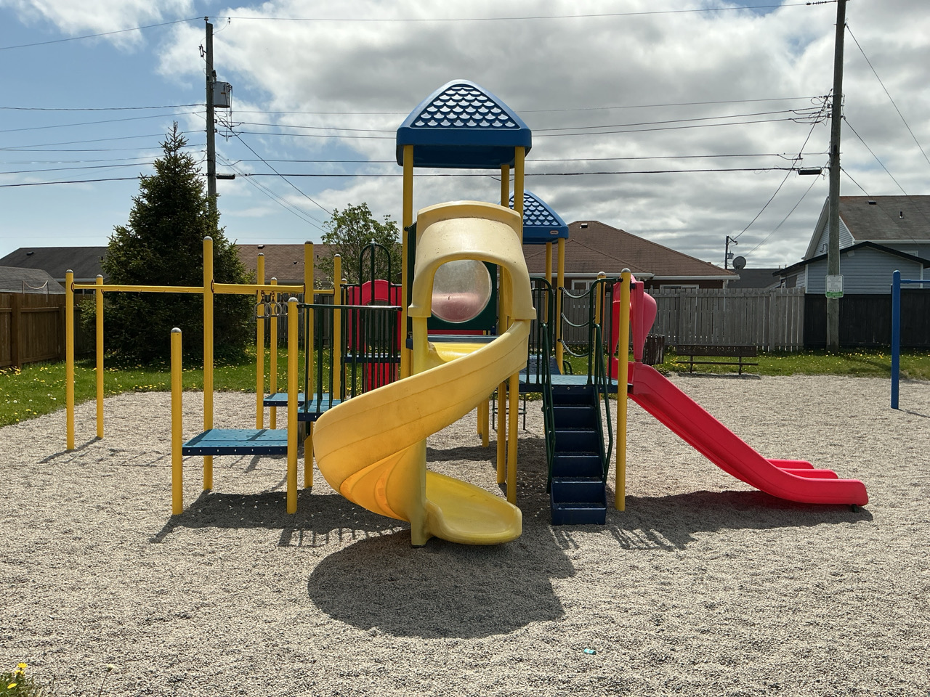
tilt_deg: -2.0
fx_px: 779
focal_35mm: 29
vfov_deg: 48.2
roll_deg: +0.1
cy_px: 348
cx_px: 465
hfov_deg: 61.7
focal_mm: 3
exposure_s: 1/4065
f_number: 1.8
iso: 25
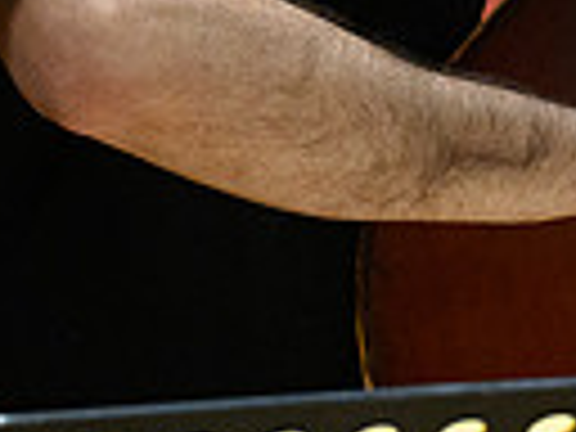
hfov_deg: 2.0
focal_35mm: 1011
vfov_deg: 1.5
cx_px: 882
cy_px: -405
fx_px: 16823
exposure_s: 1/250
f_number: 4.5
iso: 6400
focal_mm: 200
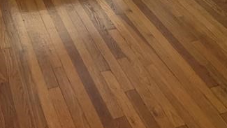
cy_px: -130
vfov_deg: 14.7
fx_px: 403
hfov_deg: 31.3
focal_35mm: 67
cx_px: 83
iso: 320
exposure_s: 1/60
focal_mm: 4.25
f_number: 1.8
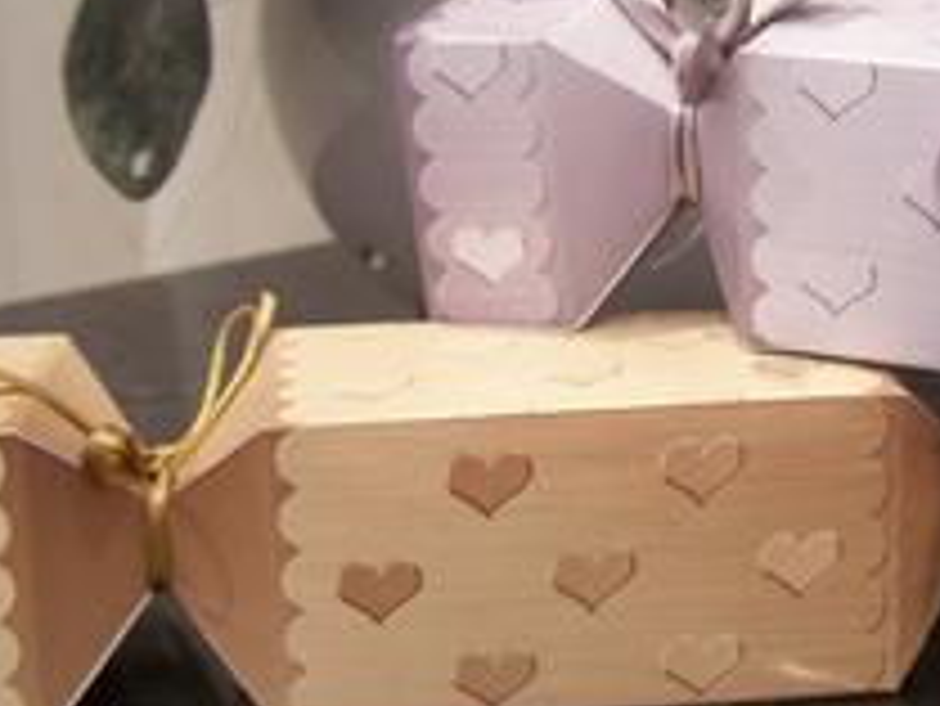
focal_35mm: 82
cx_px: 850
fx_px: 2228
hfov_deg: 23.2
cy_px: 207
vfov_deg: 17.9
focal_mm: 6.3
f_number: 2.8
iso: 140
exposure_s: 1/8
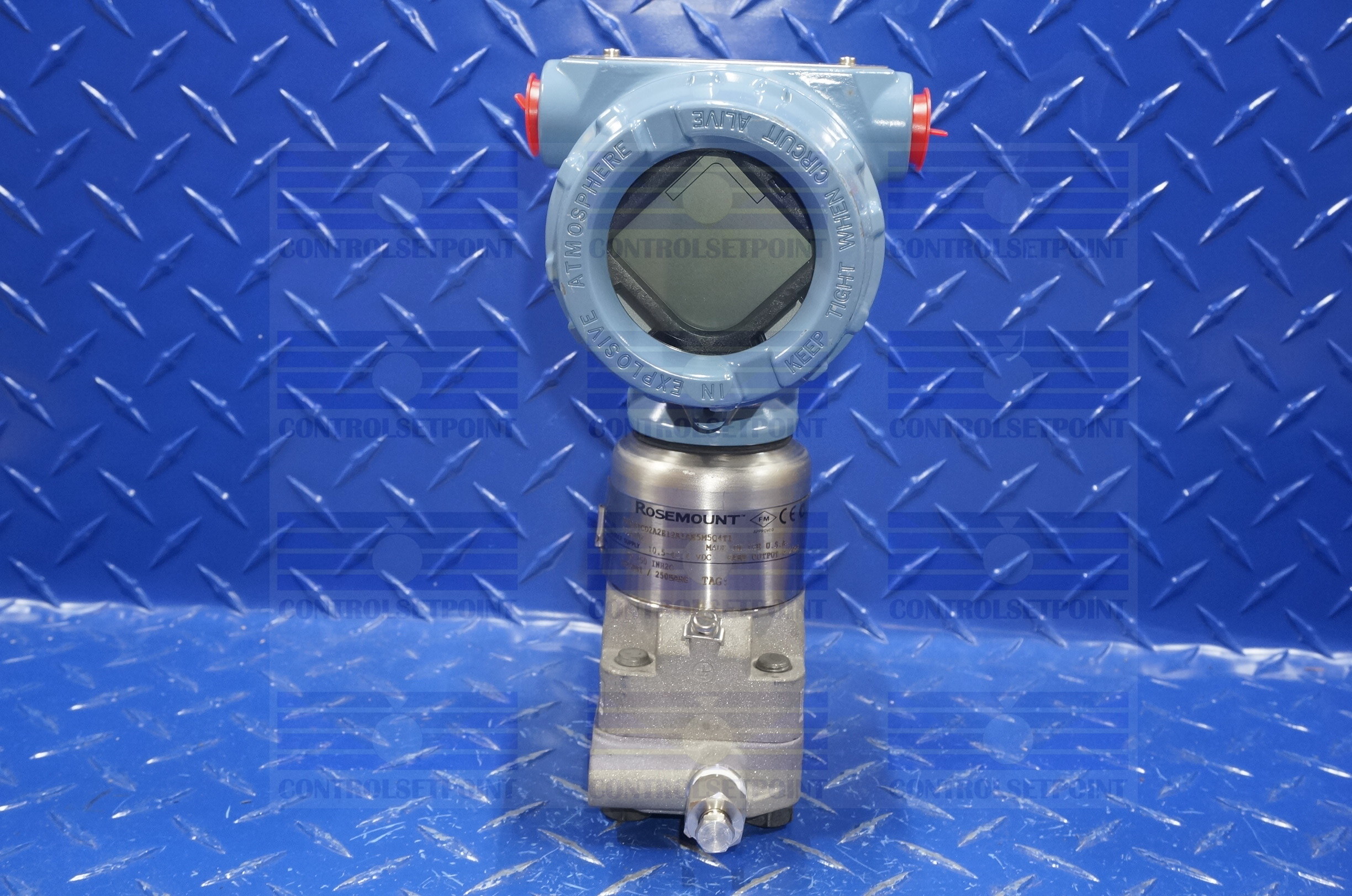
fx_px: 1575
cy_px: 448
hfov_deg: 46.5
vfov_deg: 31.8
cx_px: 676
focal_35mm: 42
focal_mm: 28
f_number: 9
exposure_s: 1/15
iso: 800
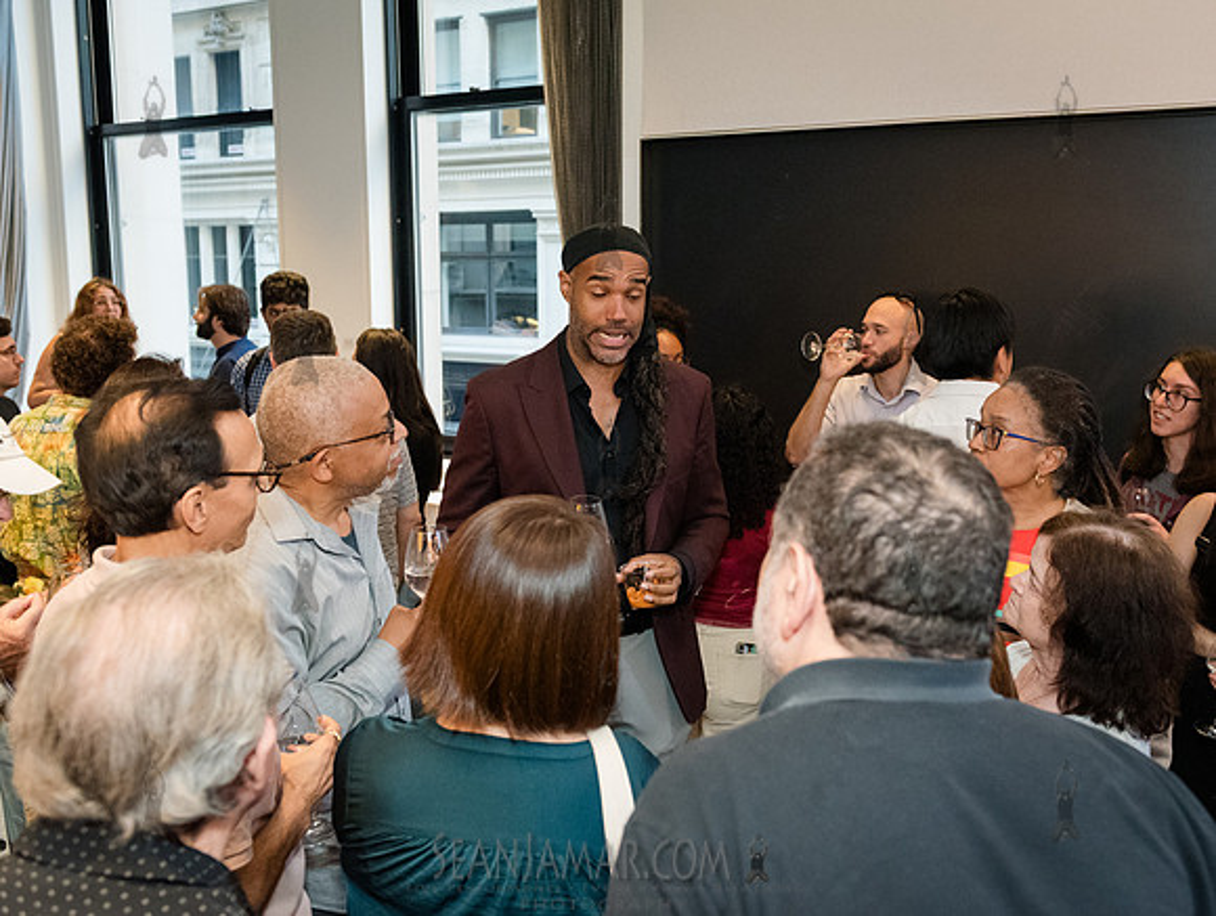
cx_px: 645
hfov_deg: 53.5
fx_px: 1204
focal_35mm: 34
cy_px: 455
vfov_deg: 41.7
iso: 6400
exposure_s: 1/200
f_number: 3.5
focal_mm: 29
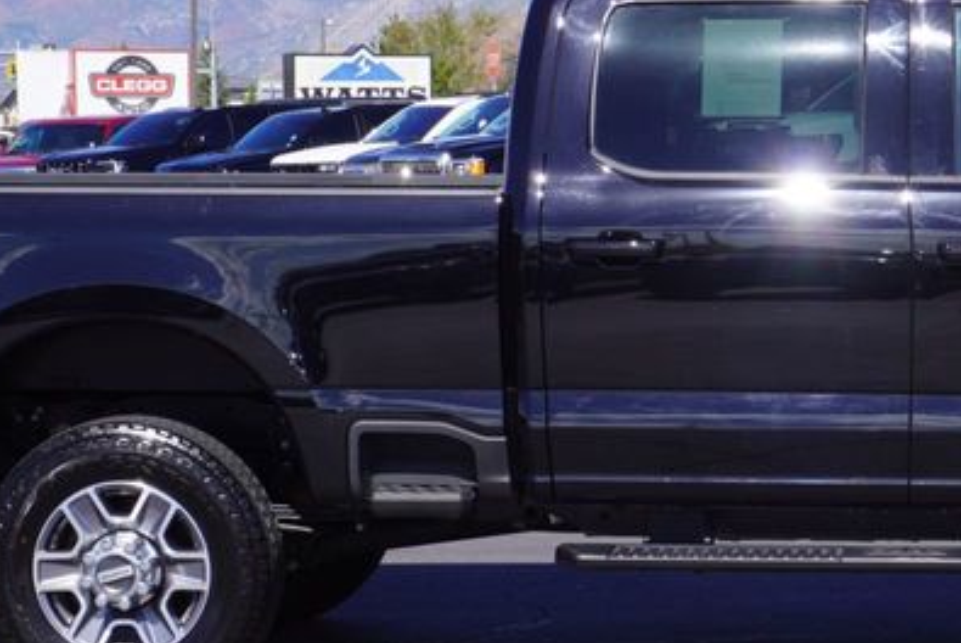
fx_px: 3427
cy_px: 441
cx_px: 830
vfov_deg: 10.7
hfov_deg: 15.8
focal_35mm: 128
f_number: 11
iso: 100
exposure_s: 1/125
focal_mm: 33
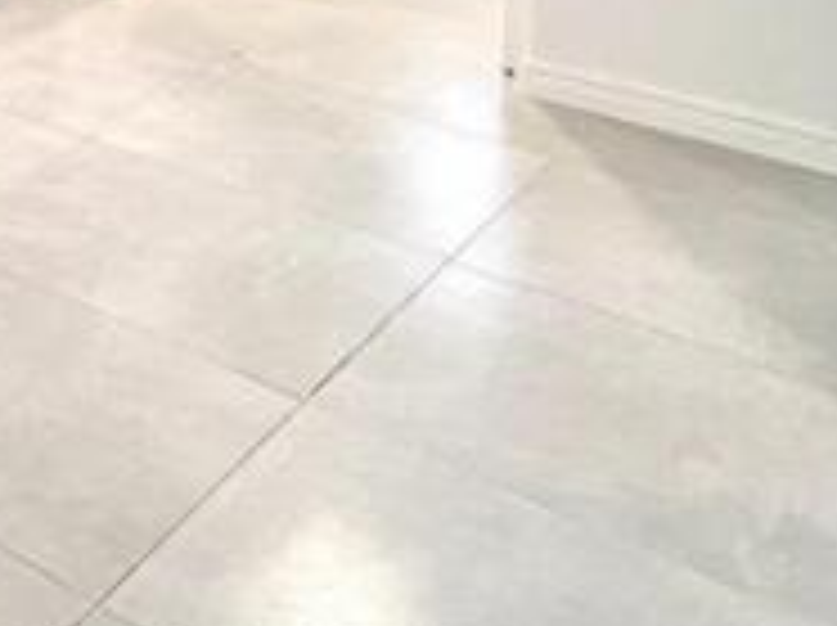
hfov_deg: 22.2
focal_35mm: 56
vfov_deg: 20.2
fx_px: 1352
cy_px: -441
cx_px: -639
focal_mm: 1.57
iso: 250
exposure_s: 1/100
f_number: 1.8
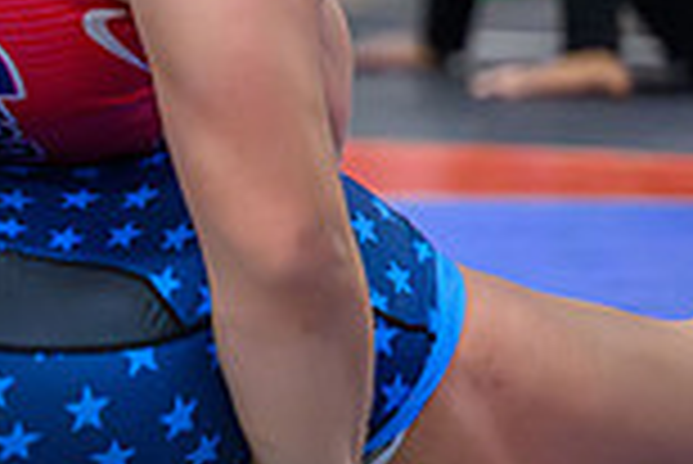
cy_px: 227
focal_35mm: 578
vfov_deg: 2.4
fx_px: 11137
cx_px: -730
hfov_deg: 3.5
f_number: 2.8
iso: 10000
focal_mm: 120
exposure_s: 1/800
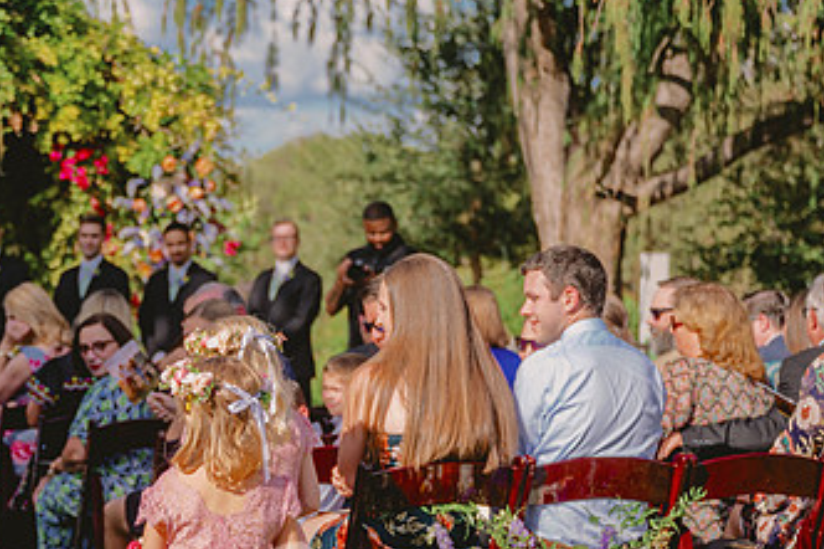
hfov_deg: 21.7
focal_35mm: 93
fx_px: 2128
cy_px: 372
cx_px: 215
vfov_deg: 14.7
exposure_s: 1/1250
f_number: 2.8
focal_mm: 50
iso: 80
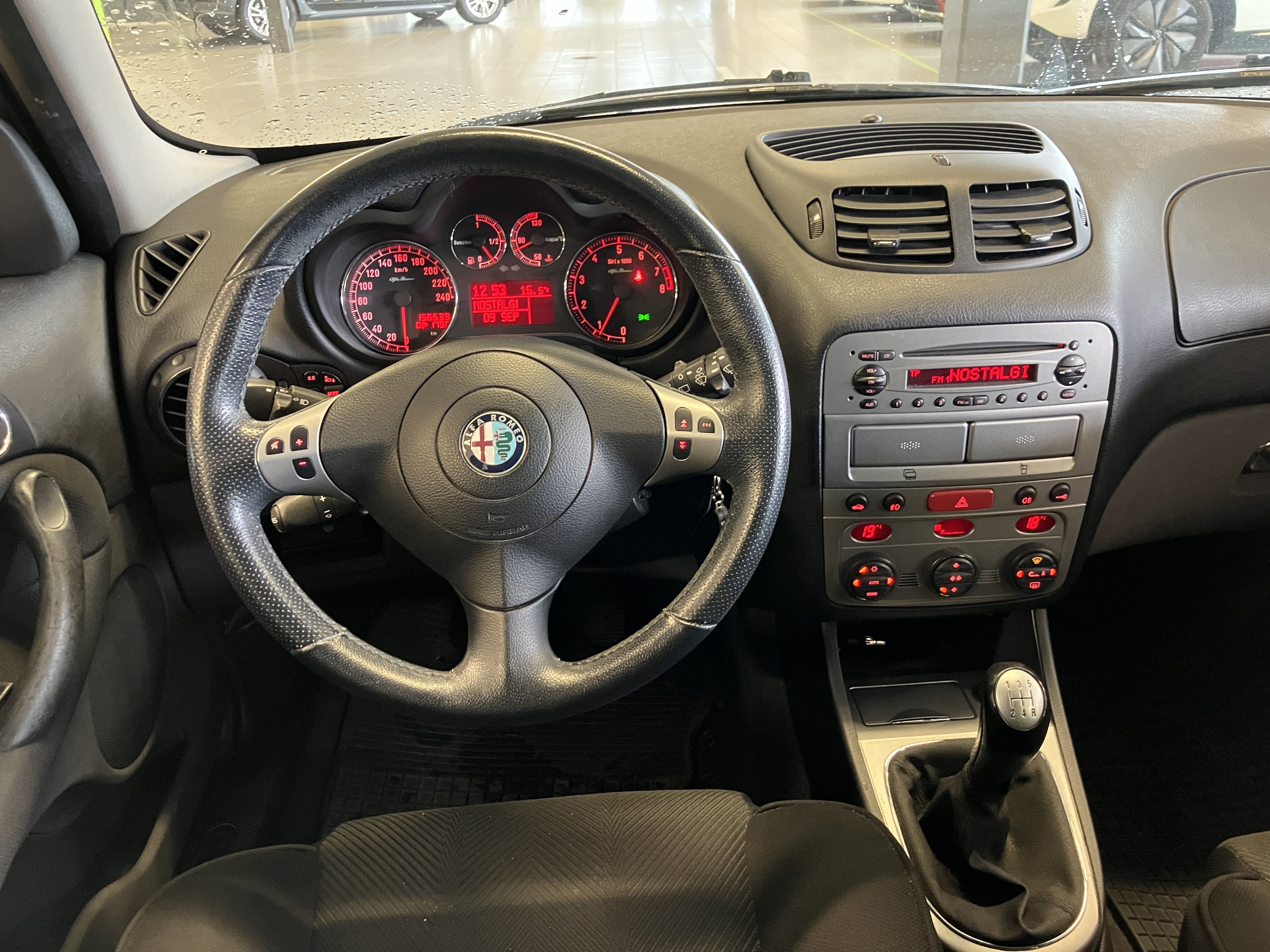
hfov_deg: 63.4
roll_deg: +0.3
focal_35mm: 28
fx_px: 1027
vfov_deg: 49.7
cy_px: 476
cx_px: 635
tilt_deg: -27.5
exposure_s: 1/25
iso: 400
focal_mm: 3.99
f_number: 1.8
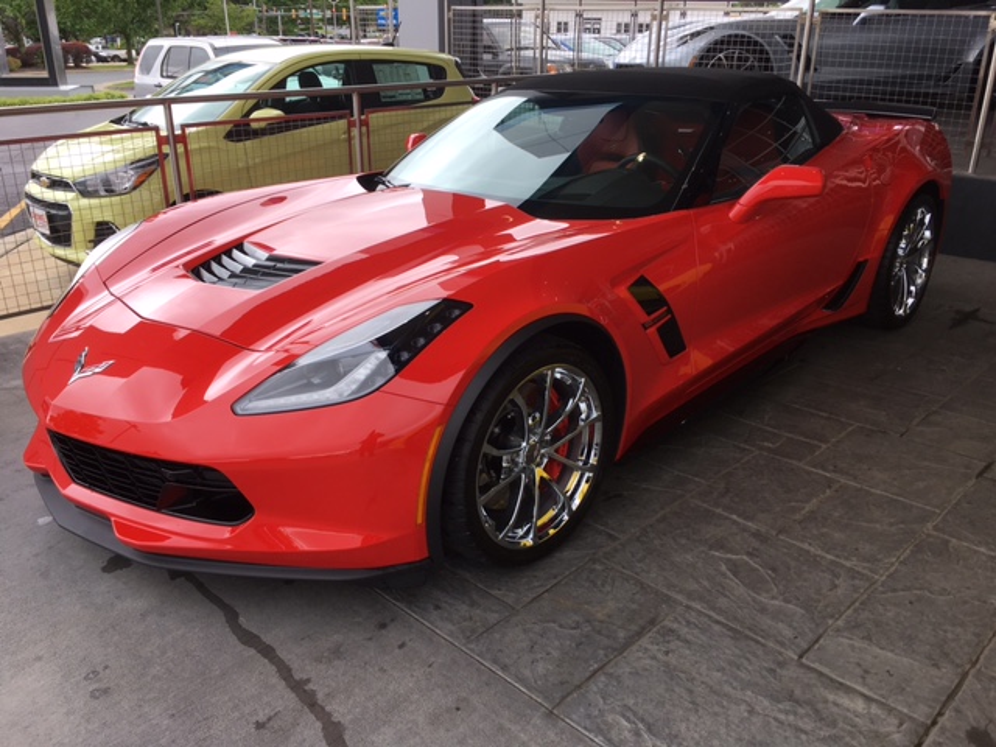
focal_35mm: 29
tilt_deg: -24.9
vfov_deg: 48.2
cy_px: 374
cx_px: 498
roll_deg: -1.1
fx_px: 834
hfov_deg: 61.7
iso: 25
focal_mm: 4.15
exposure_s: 1/368
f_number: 2.2
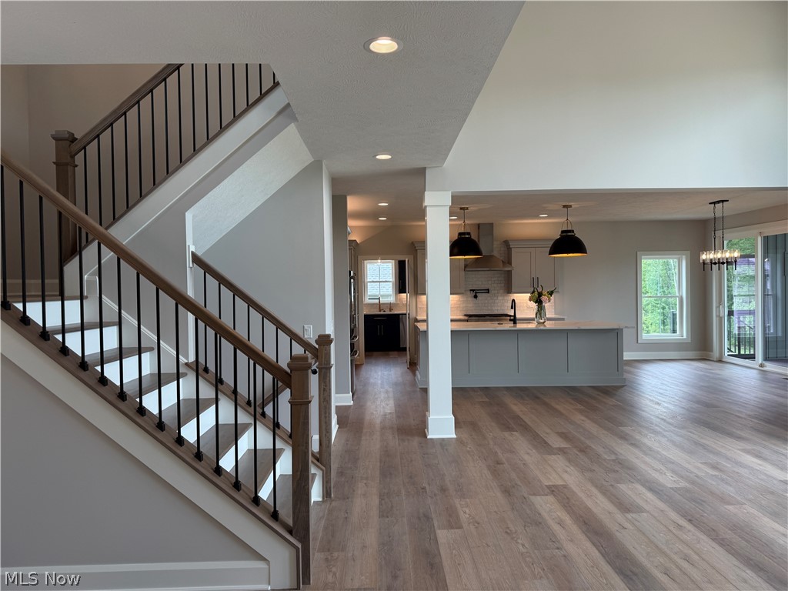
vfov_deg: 56.8
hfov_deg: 71.6
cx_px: 394
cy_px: 296
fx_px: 546
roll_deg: +1.1
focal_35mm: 24
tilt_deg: -0.4
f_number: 1.78
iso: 80
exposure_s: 1/338
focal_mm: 6.76
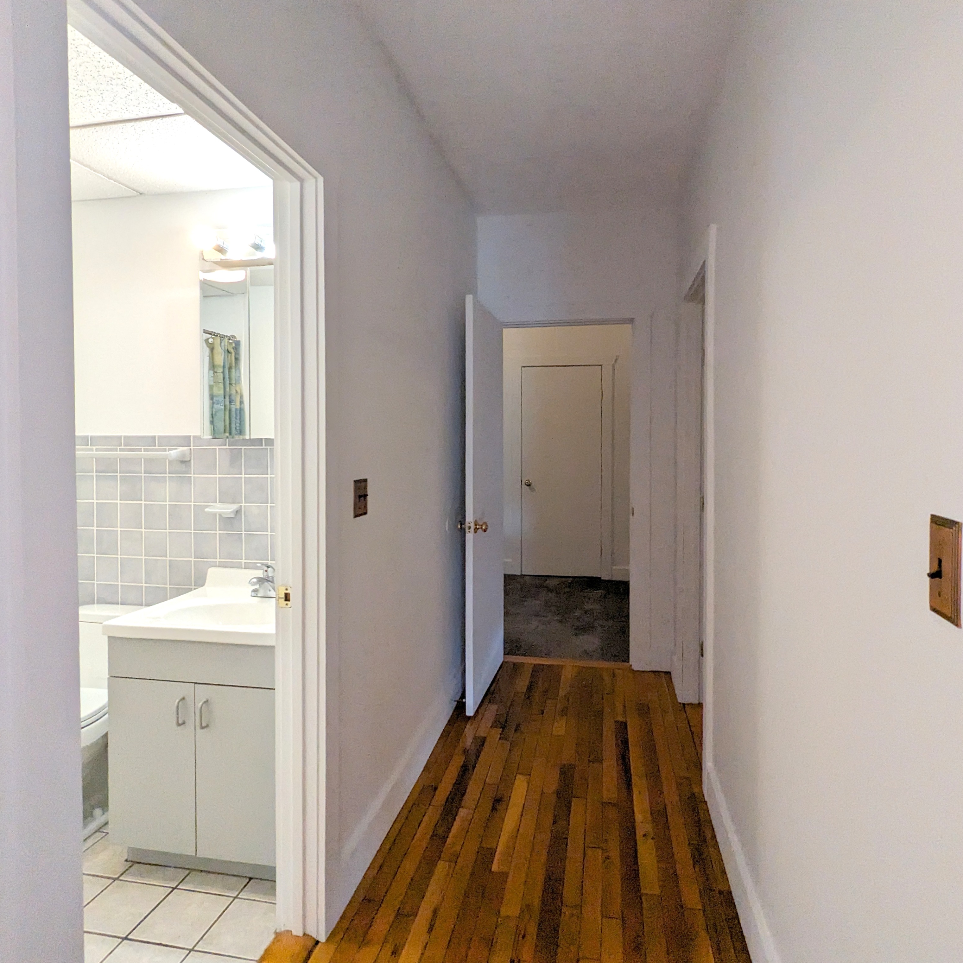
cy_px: 453
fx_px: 598
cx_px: 484
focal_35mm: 19
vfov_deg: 77.6
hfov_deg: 77.7
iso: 203
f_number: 2.2
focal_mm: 2.35
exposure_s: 1/120
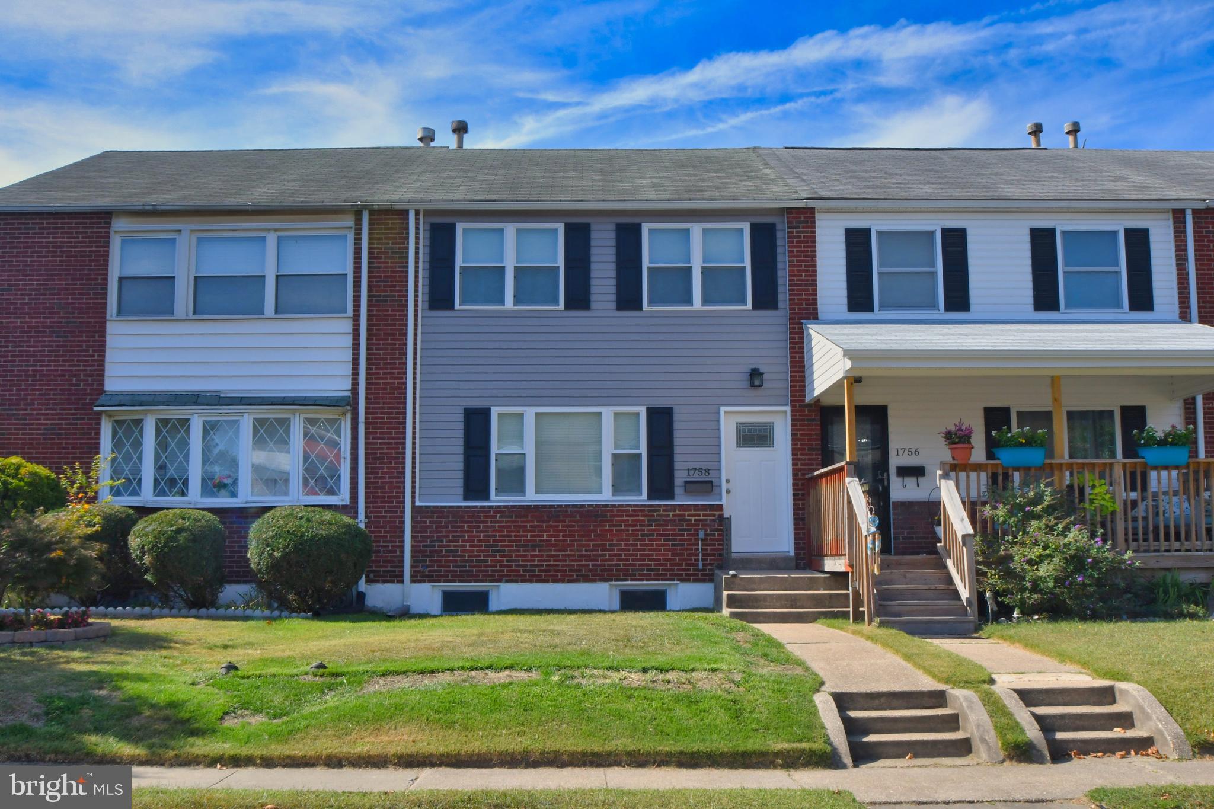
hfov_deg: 53.1
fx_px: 1214
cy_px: 404
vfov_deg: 36.9
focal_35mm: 36
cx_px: 607
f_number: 22
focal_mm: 24
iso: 500
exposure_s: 1/200
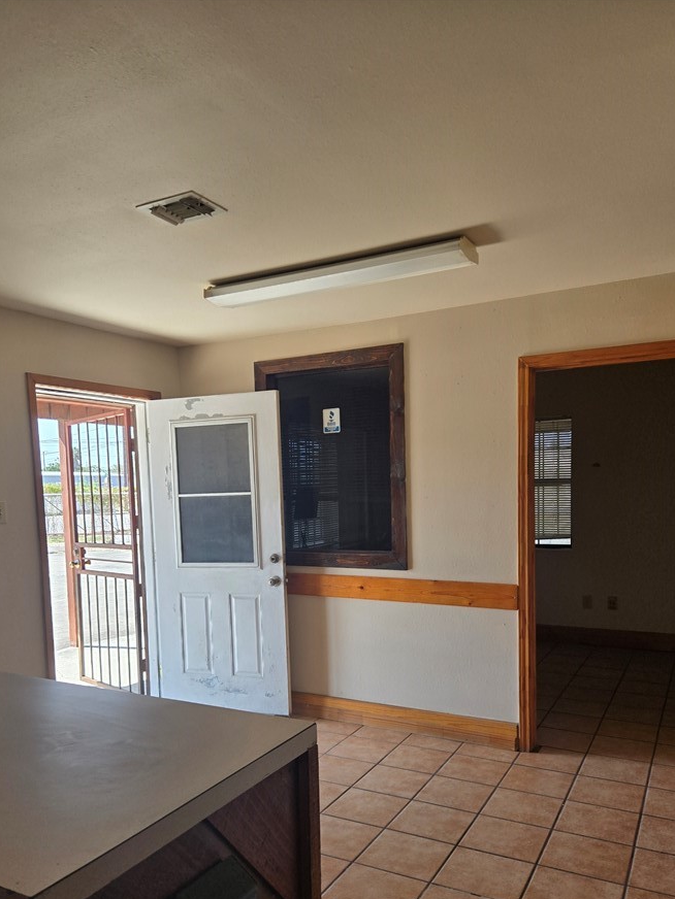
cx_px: 304
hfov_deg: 51.3
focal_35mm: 27
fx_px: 702
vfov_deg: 64.9
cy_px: 525
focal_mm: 5.4
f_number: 1.8
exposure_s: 1/508
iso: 80
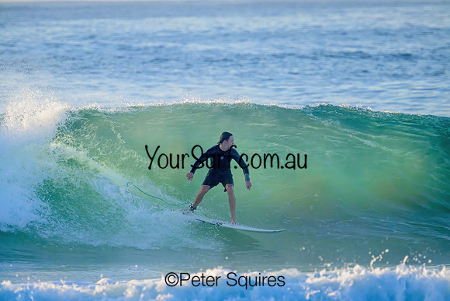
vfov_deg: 1.7
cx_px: 225
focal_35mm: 800
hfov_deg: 2.6
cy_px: 150
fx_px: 10002
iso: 3200
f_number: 11
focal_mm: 800
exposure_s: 1/1600
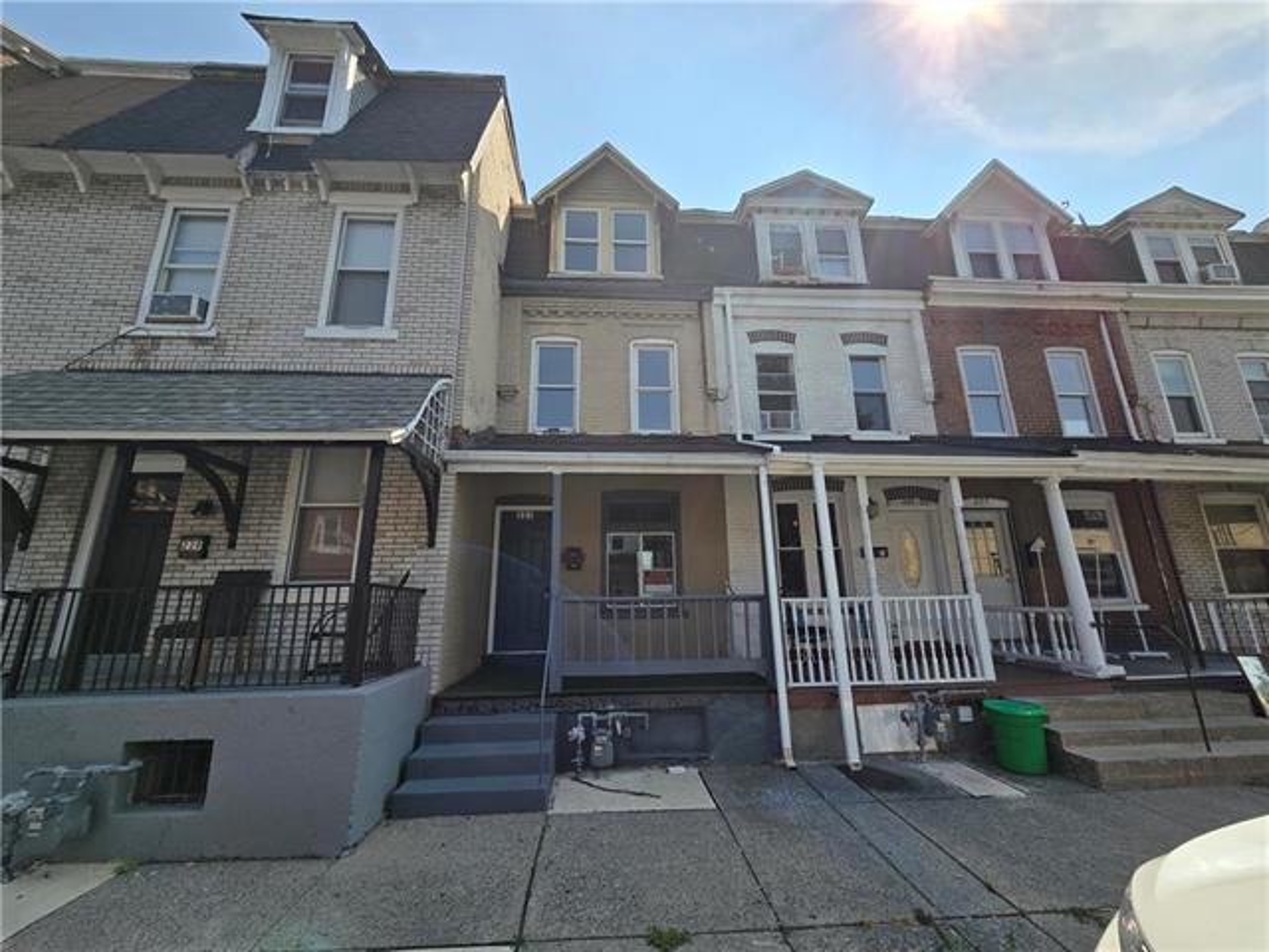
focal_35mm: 13
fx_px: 477
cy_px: 476
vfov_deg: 89.9
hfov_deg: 106.2
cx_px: 634
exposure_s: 1/2277
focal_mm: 2.2
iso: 50
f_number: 2.2
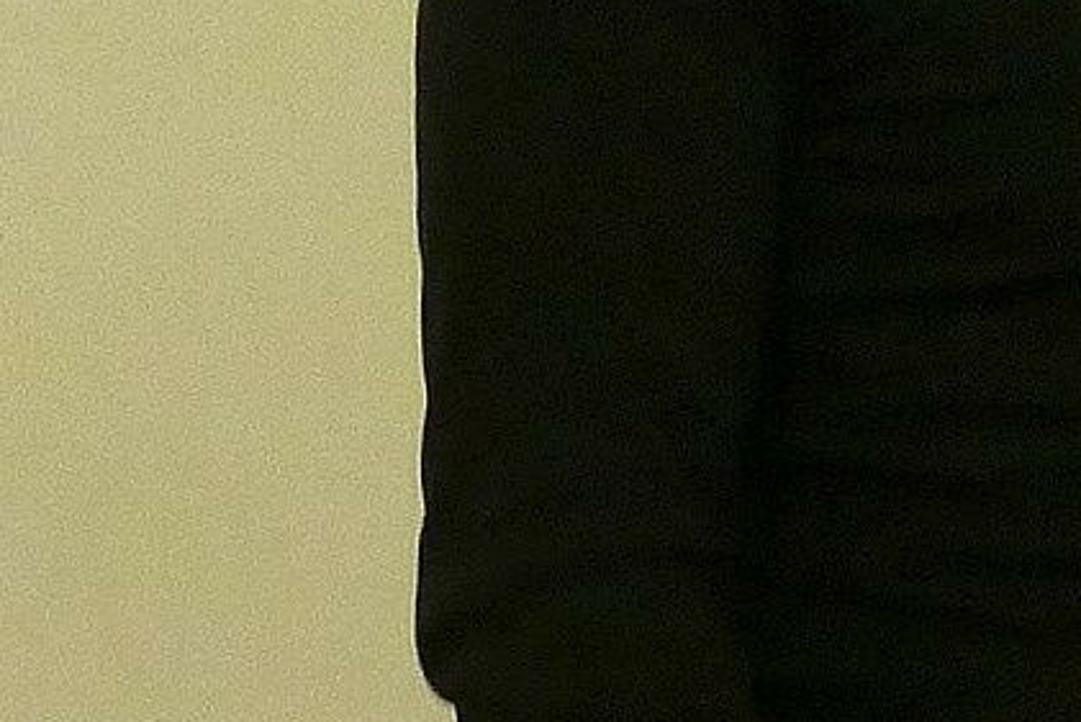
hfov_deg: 9.2
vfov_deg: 7.5
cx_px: 3271
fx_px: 5346
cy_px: 1182
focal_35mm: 178
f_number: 2.8
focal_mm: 9.12
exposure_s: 1/60
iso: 1250
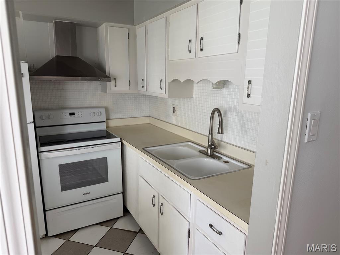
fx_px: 236
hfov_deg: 71.6
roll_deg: -0.3
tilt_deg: -11.6
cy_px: 128
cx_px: 170
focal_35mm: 24
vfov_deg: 56.8
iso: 80
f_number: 1.78
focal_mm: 6.76
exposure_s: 1/121
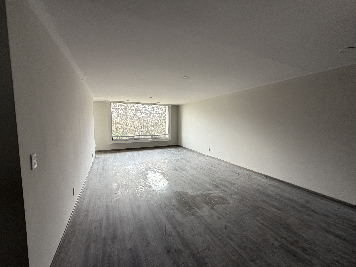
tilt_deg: -3.3
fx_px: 144
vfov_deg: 85.7
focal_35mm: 14
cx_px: 178
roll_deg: +0.3
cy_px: 134
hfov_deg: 102.1
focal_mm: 2.22
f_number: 2.2
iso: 160
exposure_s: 1/121
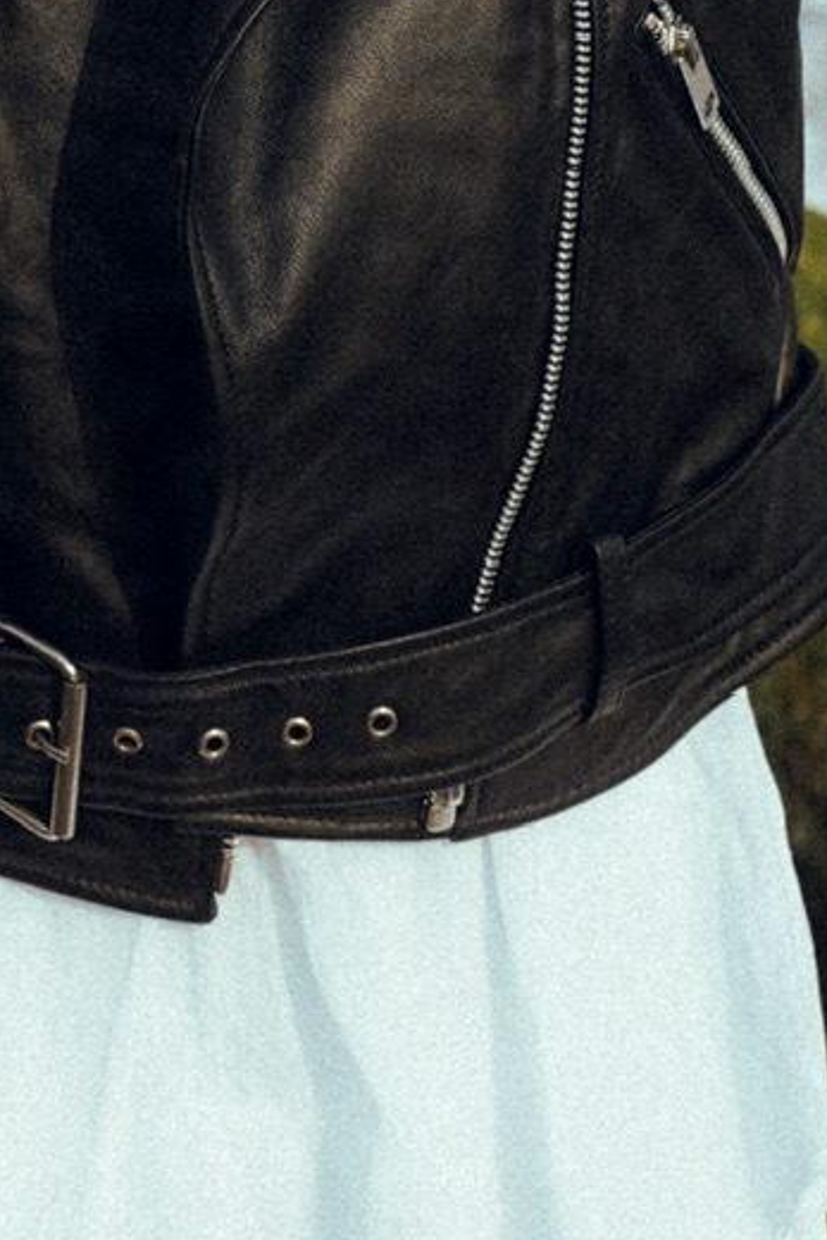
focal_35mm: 155
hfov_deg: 8.8
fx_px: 5337
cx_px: 112
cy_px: -1292
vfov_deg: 11.8
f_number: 5.6
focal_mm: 35
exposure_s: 1/400
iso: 125
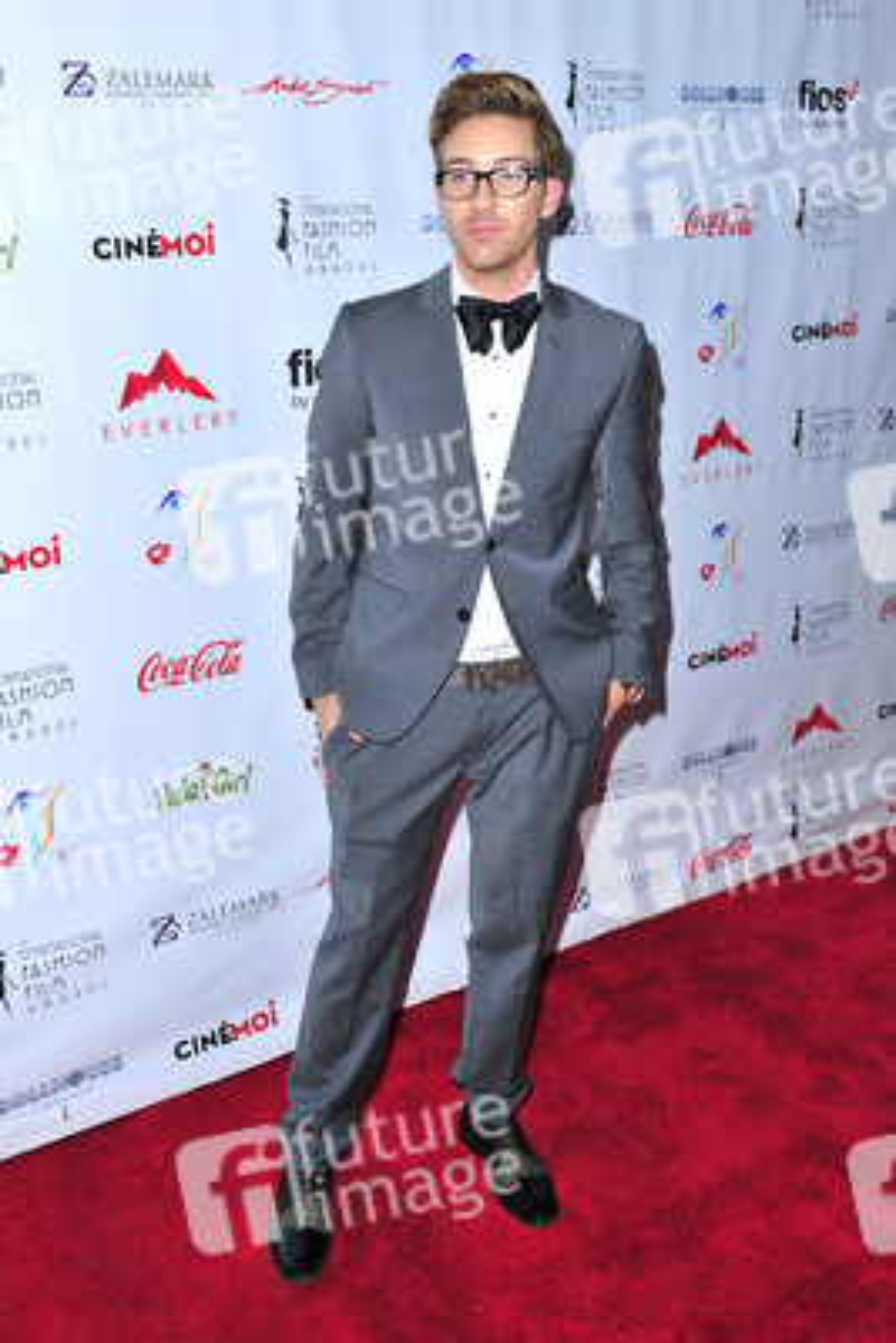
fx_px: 1156
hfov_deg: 42.4
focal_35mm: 31
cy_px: 672
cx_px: 448
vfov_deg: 60.3
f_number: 5.6
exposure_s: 1/320
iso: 500
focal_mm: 31
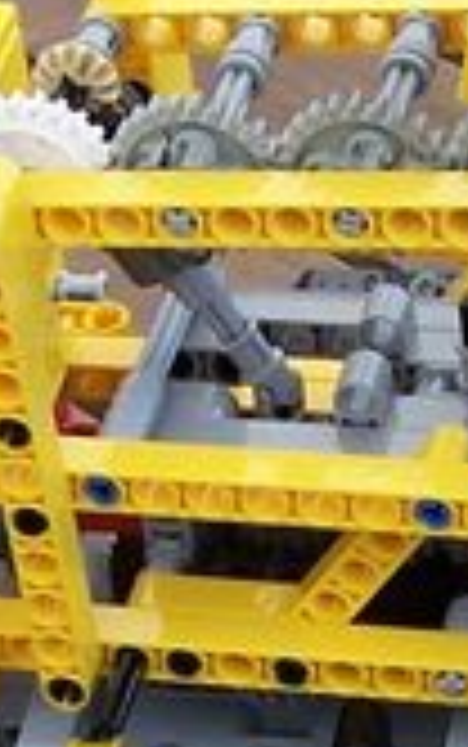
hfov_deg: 6.8
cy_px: 508
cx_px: 464
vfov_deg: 10.8
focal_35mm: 194
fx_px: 3952
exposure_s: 1/500
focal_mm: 6.3
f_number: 2.8
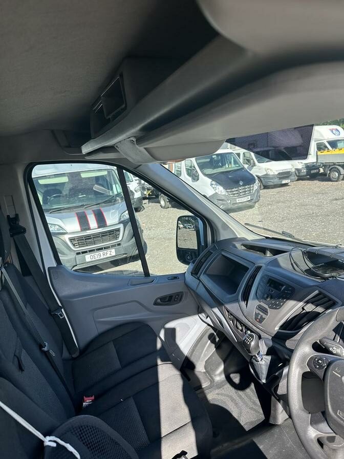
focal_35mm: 24
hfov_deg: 56.8
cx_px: 172
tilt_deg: -11.0
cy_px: 230
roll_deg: +6.7
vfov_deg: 71.6
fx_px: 318
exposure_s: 1/1062
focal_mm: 6.86
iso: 80
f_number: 1.78
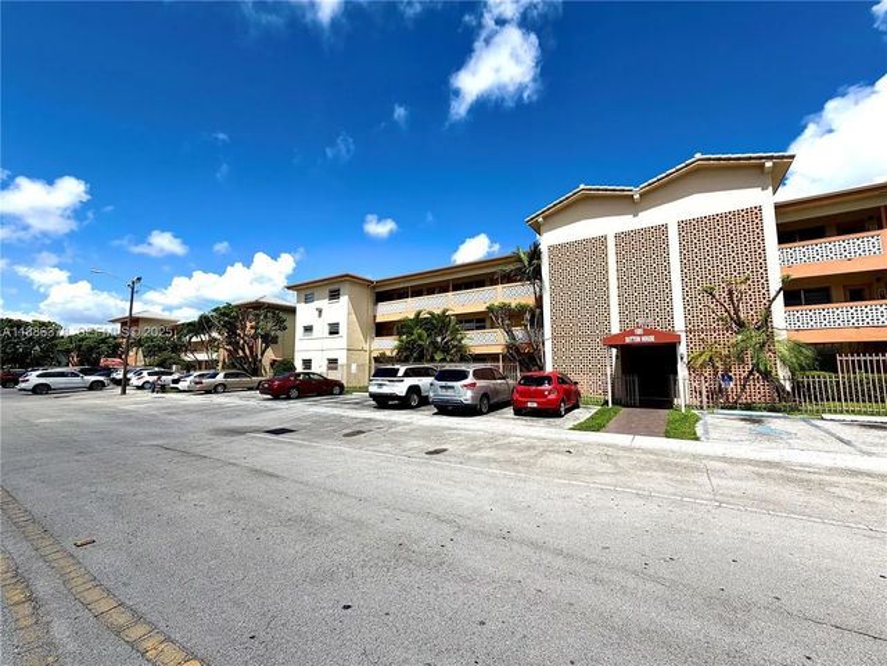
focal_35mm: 14
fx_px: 359
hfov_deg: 102.1
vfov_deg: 85.7
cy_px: 333
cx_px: 444
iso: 20
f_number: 2.2
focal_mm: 2.22
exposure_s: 1/1259
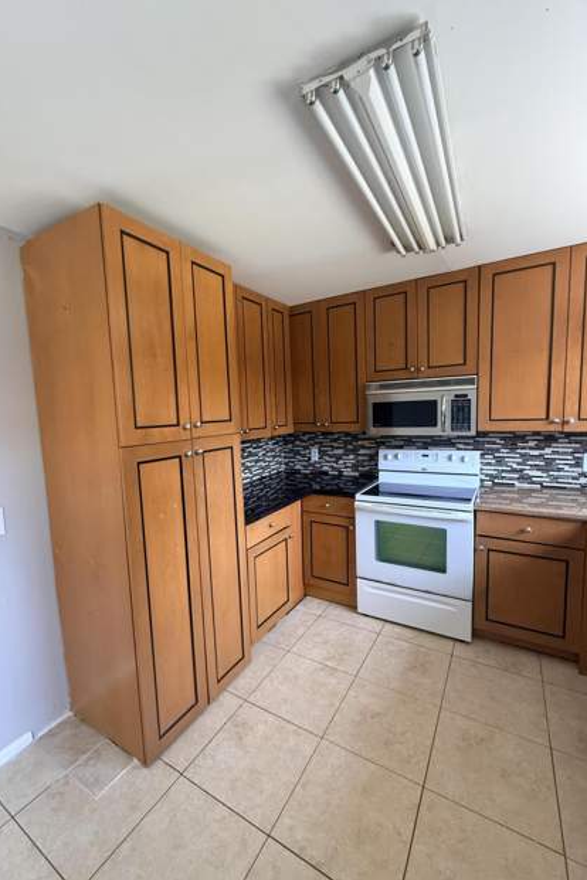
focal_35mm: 15
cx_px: 281
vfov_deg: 100.4
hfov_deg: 77.3
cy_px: 451
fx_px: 367
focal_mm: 2.22
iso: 250
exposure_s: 1/99
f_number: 2.2
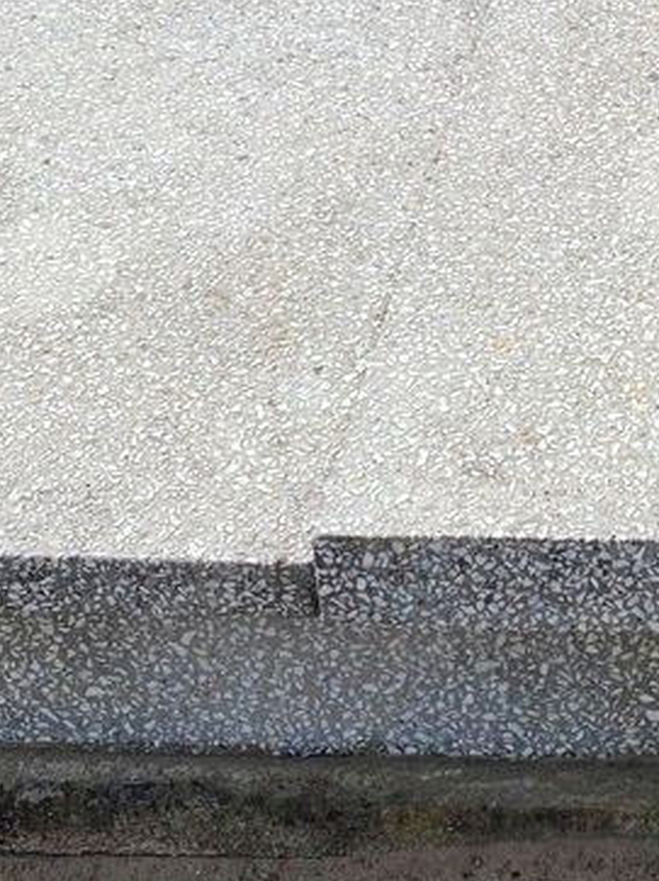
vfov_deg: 22.1
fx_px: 2211
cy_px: 124
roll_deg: +0.6
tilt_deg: -29.0
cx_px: 711
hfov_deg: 16.5
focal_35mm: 87
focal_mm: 4.25
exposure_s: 1/2183
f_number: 1.8
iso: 32
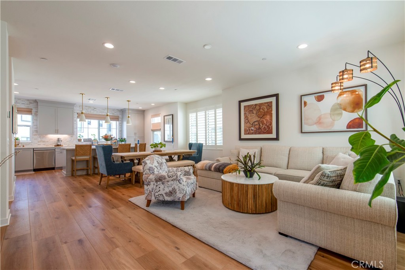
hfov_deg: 100.4
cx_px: 202
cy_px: 135
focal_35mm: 15
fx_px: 169
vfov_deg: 77.3
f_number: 6.3
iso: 250
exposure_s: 1/125
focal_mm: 15
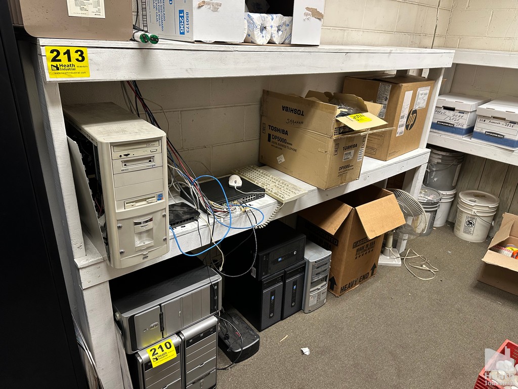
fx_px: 359
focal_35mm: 24
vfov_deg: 56.8
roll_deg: -2.5
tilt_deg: -22.8
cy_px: 194
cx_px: 259
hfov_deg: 71.6
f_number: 1.78
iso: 200
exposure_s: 1/60
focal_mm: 6.86
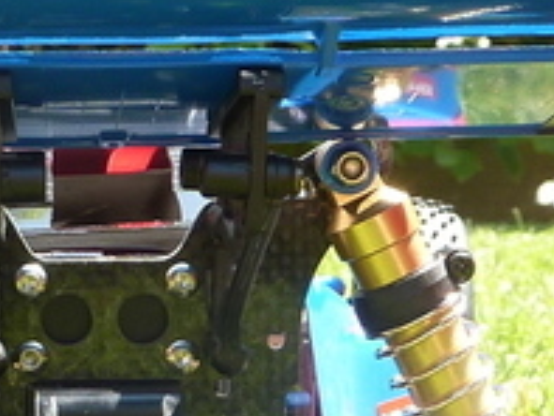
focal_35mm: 117
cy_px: 382
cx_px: 84
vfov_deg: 12.6
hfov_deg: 16.6
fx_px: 1874
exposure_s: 1/100
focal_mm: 4.1
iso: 80
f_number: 3.5
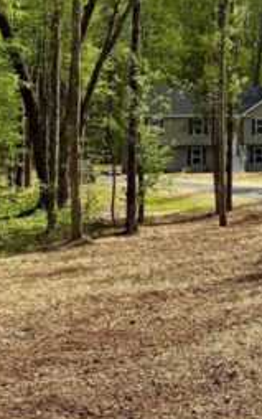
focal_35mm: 77
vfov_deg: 25.6
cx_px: 325
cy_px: 13
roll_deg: +0.1
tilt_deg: +8.8
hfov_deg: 16.2
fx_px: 879
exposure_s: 1/4975
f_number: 1.78
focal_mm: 6.76
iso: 80
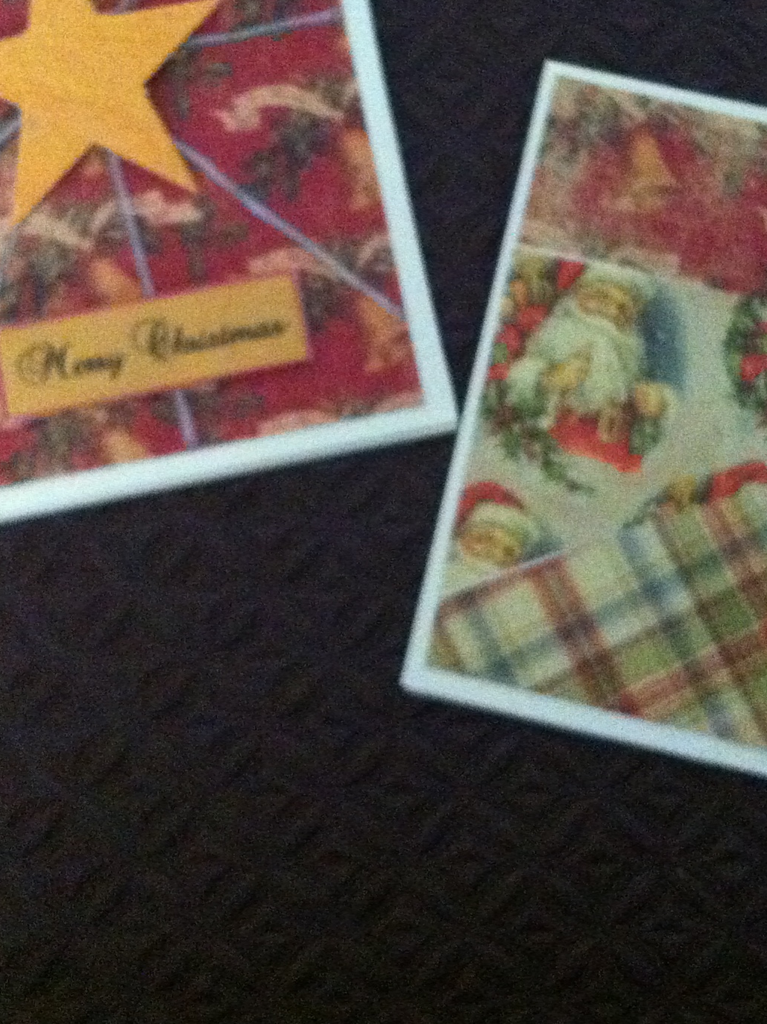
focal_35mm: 66
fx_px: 1951
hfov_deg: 22.2
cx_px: 416
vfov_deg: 29.2
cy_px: 339
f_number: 2.8
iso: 1000
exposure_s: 1/15
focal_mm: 3.85
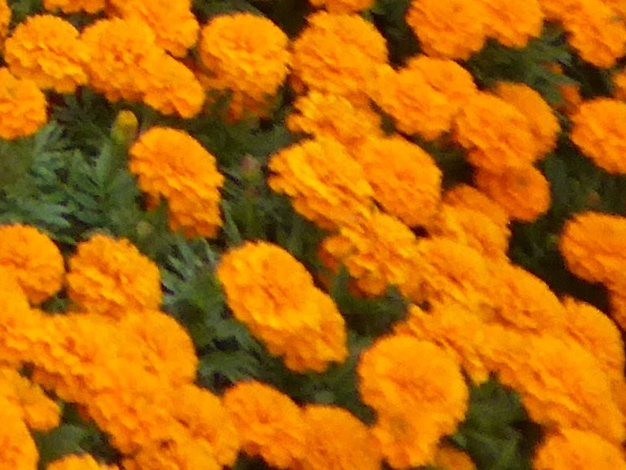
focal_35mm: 218
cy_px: -1003
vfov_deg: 6.2
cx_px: -1260
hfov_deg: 7.8
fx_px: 3942
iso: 200
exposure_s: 1/200
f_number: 3.6
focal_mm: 5.8
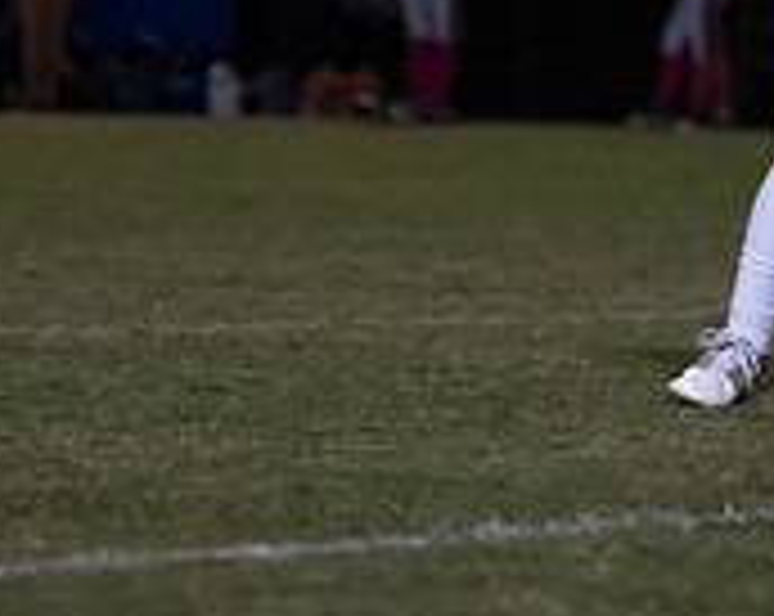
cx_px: 901
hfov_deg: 4.0
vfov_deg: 3.2
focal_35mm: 485
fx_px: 11091
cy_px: -178
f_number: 2.8
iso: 6400
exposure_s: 1/1000
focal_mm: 118
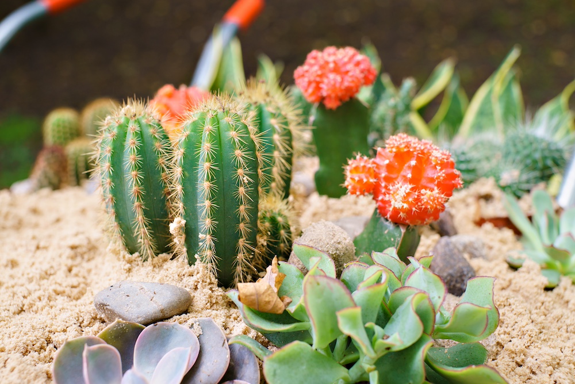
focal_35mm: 40
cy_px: 192
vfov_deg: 33.4
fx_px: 639
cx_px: 288
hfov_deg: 48.4
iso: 320
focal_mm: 40
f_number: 5.6
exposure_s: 1/250
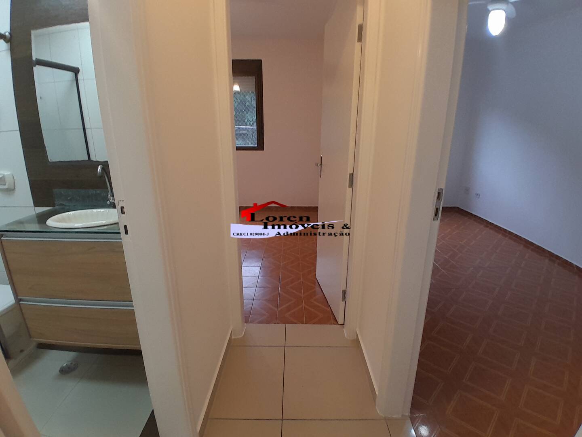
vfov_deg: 74.7
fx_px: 286
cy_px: 218
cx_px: 291
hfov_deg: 91.0
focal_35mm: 17
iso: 64
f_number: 2.2
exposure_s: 1/40
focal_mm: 1.46
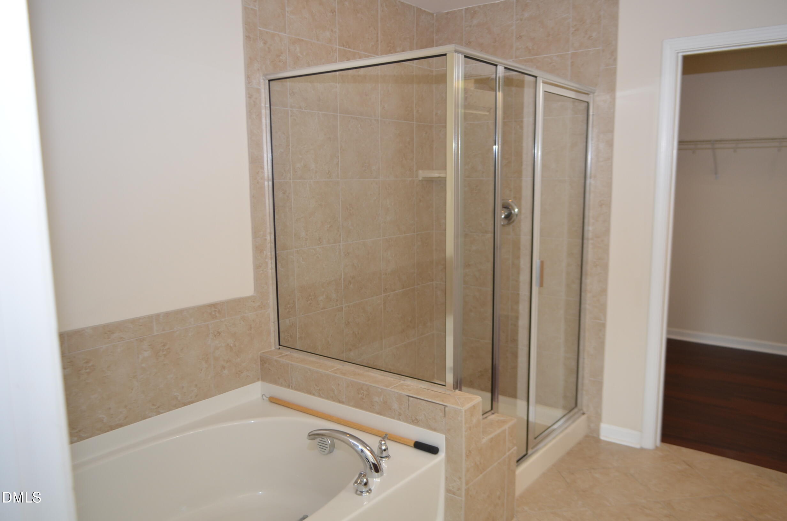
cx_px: 394
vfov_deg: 47.7
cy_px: 260
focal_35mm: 27
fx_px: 589
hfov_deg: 67.5
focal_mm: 18
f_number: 4
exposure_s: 1/60
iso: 400
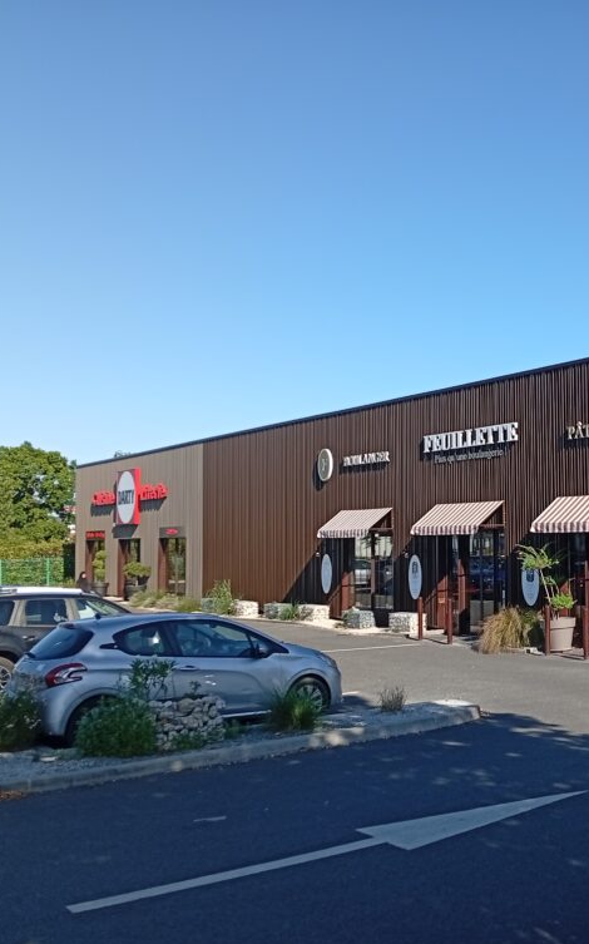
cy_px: 481
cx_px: 543
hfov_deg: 31.1
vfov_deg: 50.4
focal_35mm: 39
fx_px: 1003
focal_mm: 3.98
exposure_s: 1/495
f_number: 1.8
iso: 52
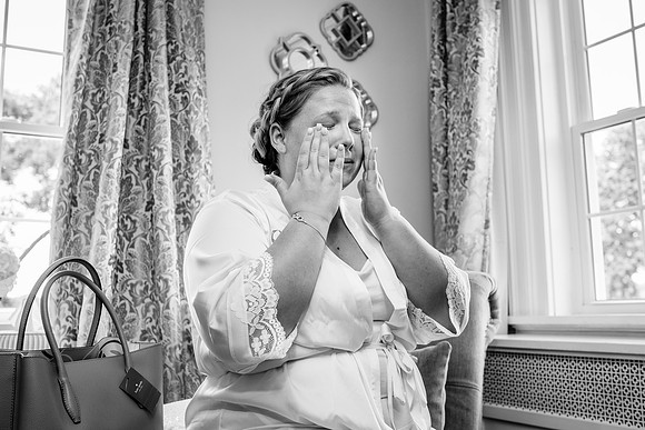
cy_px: 201
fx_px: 712
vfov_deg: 33.6
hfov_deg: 48.7
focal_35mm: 40
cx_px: 331
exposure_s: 1/200
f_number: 4
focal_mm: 35
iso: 800
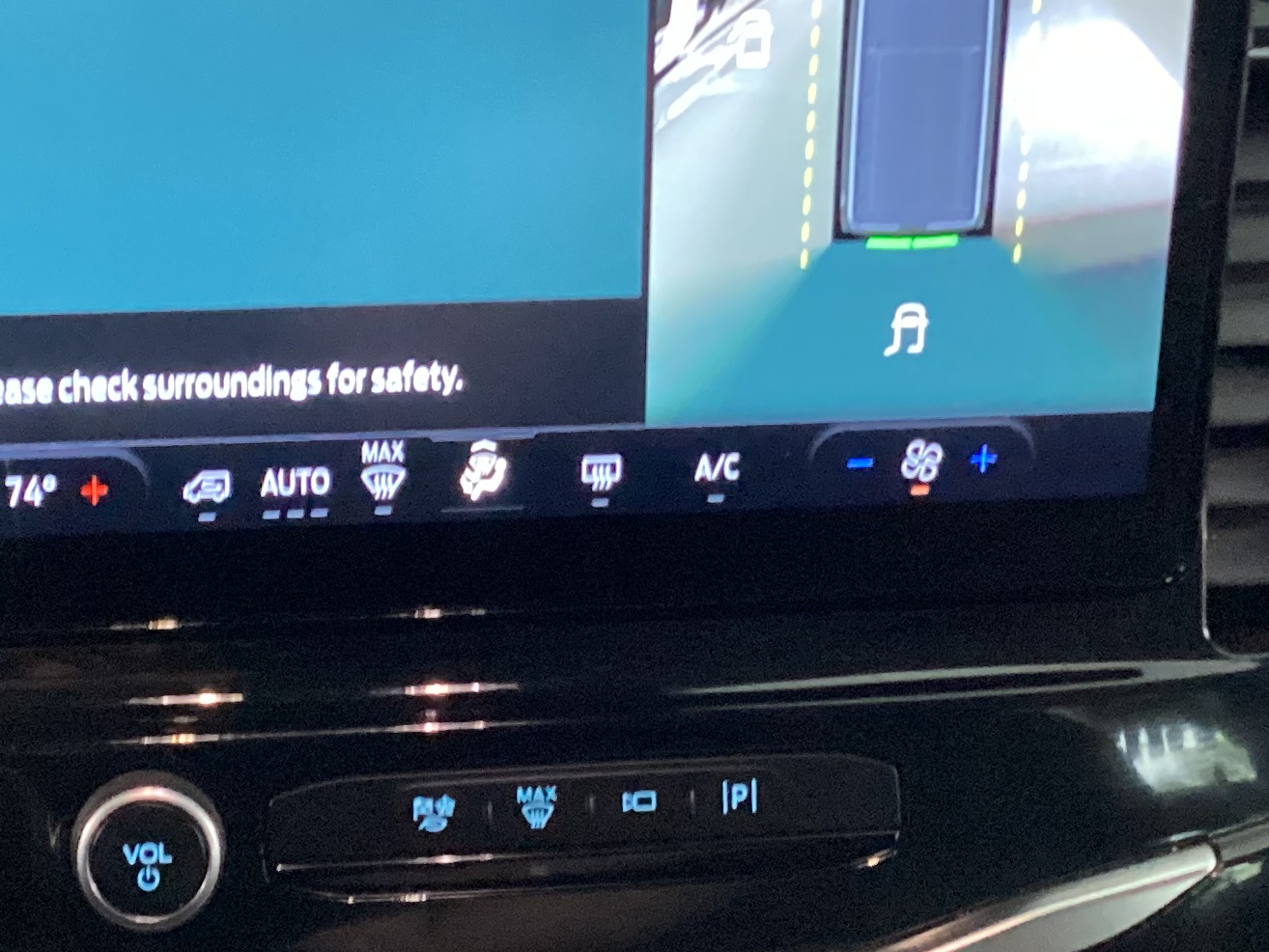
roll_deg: -0.4
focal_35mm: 77
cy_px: 546
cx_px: 511
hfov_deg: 25.3
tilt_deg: -24.5
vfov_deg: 19.1
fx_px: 2823
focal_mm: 3.3
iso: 640
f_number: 2.4
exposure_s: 1/30
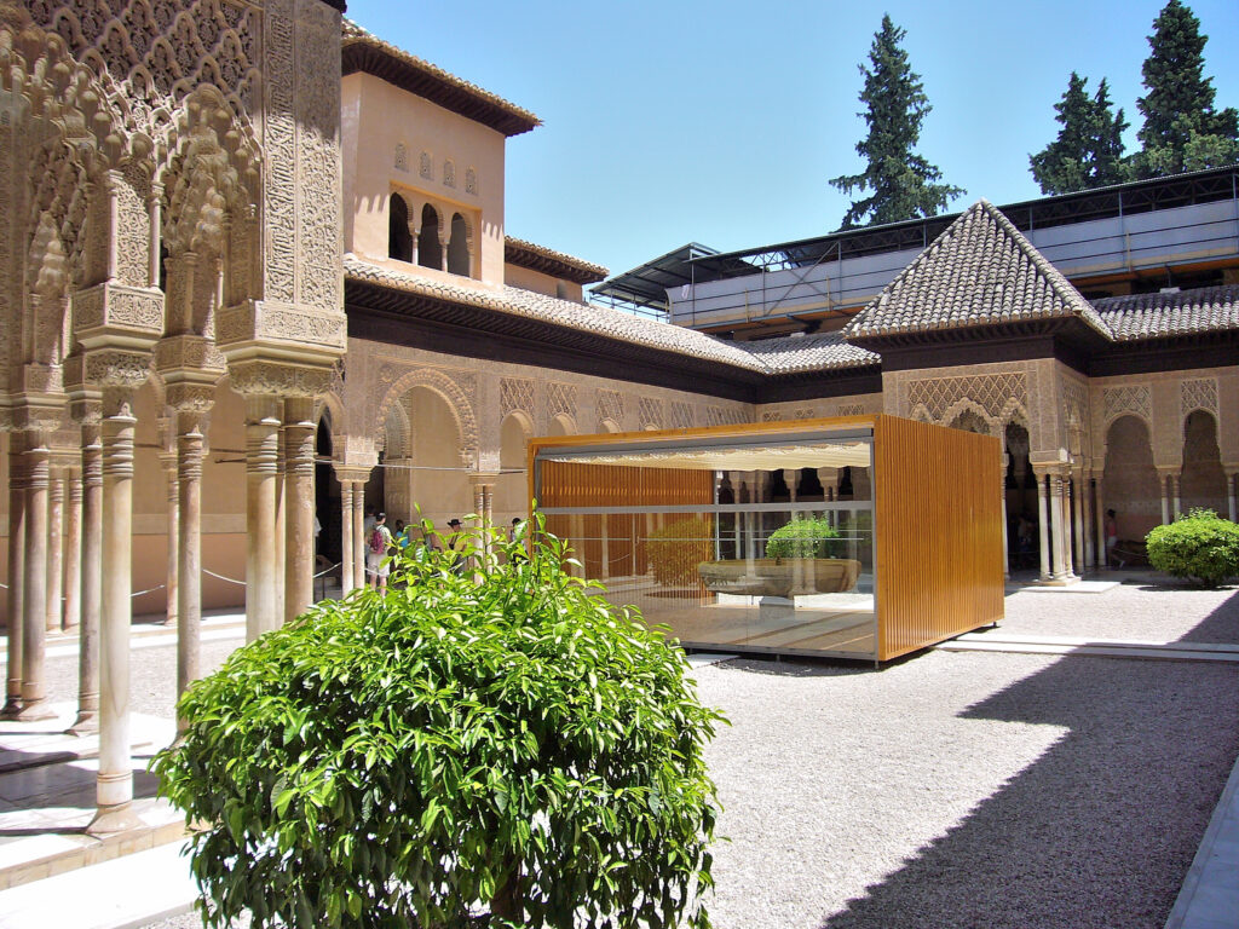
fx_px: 1002
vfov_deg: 49.7
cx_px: 620
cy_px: 464
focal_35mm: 28
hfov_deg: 63.4
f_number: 5.6
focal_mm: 4.6
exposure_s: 1/200
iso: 80
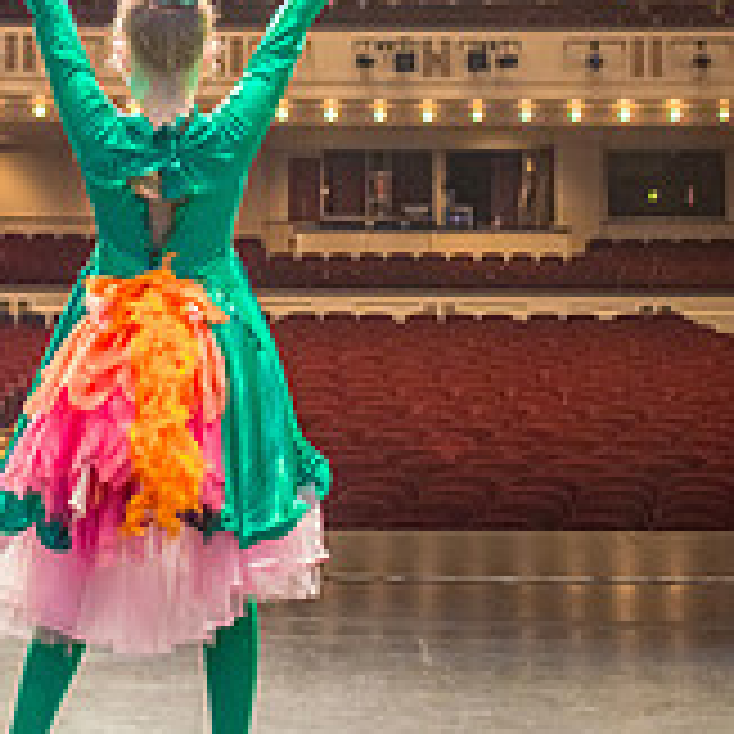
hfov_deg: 20.7
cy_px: 104
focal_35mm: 82
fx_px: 1967
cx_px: 86
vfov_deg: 20.8
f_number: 2.8
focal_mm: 35
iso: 6400
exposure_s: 1/320
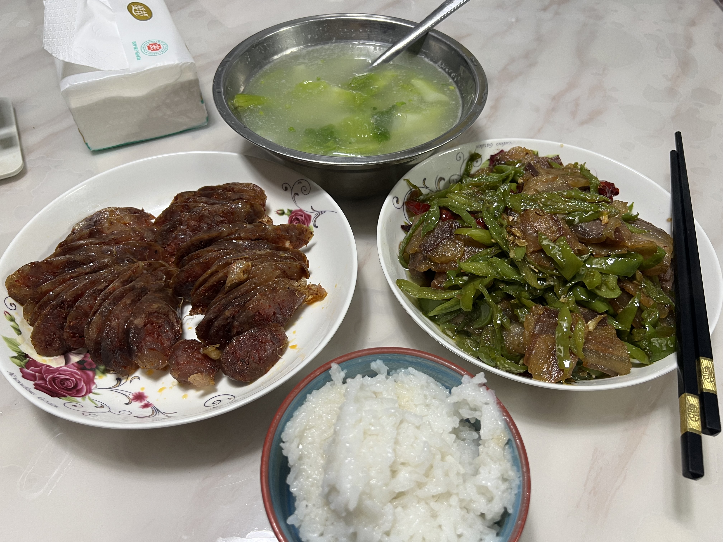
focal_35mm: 26
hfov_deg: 67.3
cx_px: 362
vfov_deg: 53.1
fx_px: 543
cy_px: 271
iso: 80
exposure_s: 1/50
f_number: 1.5
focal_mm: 5.7
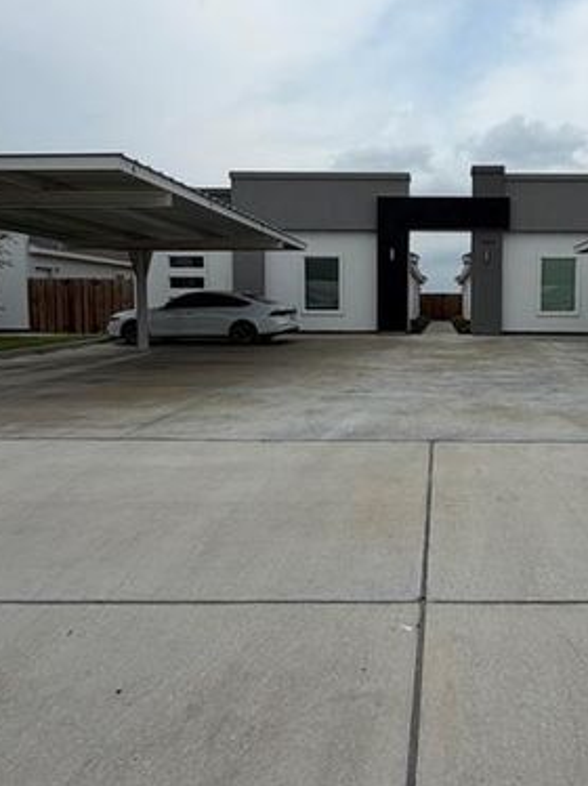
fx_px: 567
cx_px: 443
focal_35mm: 25
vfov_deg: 69.2
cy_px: 348
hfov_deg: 52.4
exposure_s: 1/1211
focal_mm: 2.22
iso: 20
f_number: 2.2
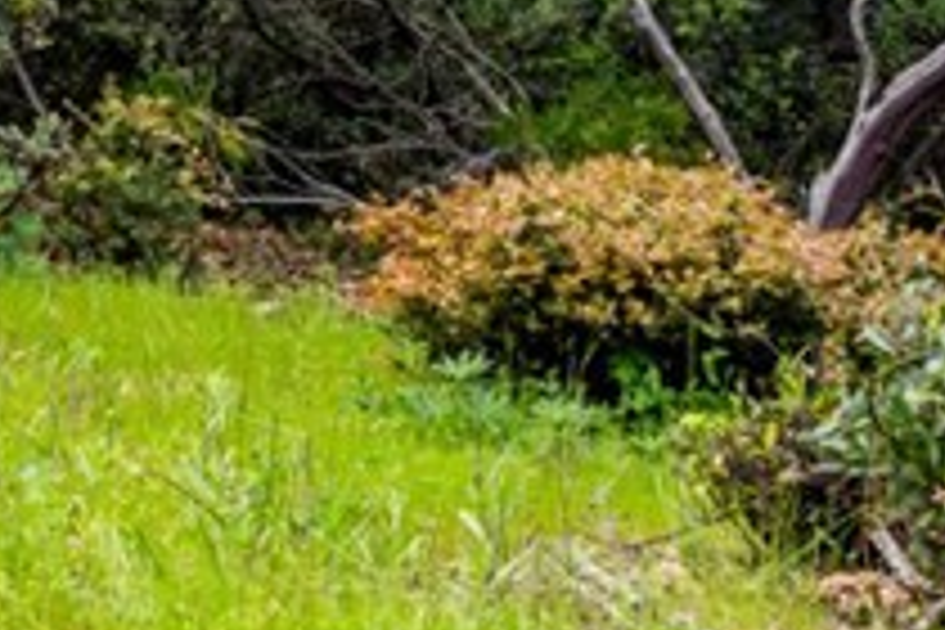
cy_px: -362
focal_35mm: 117
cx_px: -310
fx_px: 3071
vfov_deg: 11.2
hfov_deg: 16.5
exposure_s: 1/160
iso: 400
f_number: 5
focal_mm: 24
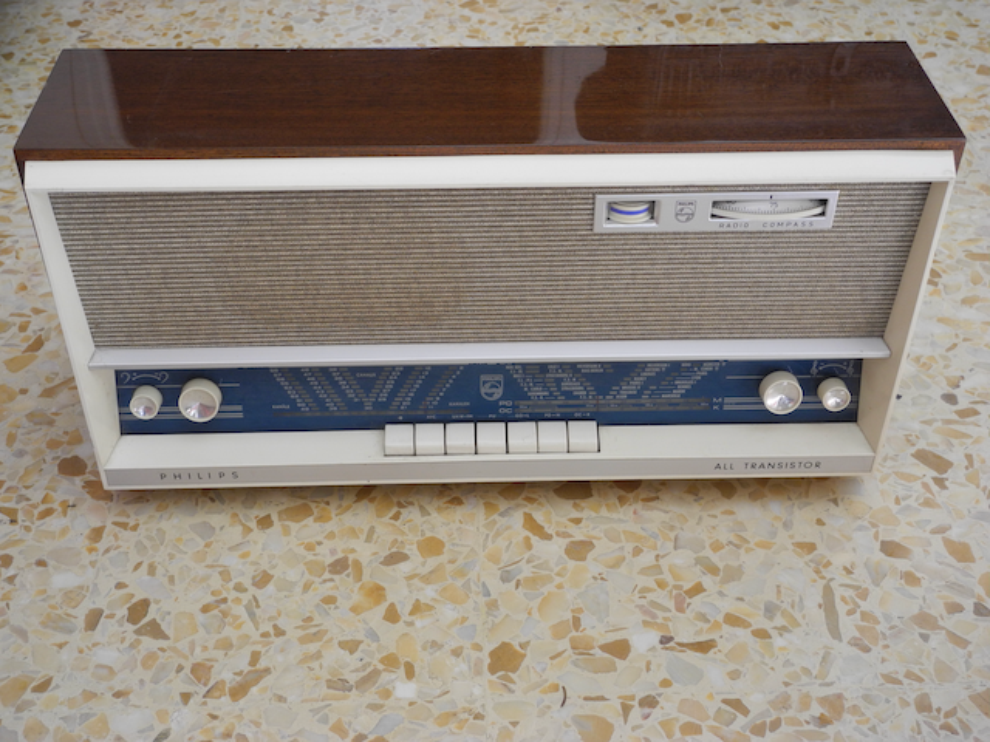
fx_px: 1287
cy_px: 371
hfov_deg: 42.1
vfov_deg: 32.2
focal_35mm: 45
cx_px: 495
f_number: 3.2
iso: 110
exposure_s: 1/30
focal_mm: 9.7
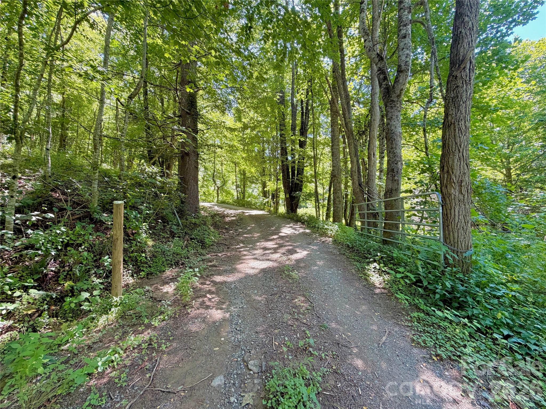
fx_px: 221
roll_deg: -0.3
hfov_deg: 102.1
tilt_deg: +6.6
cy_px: 204
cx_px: 273
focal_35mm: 14
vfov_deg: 85.7
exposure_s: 1/121
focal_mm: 2.22
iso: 250
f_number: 2.2
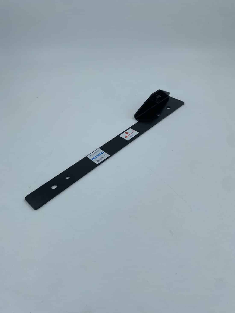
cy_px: 156
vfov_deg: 67.3
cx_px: 118
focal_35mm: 26
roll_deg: +2.1
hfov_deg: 53.1
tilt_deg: -41.9
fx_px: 235
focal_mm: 4.25
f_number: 1.8
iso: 32
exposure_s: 1/1016
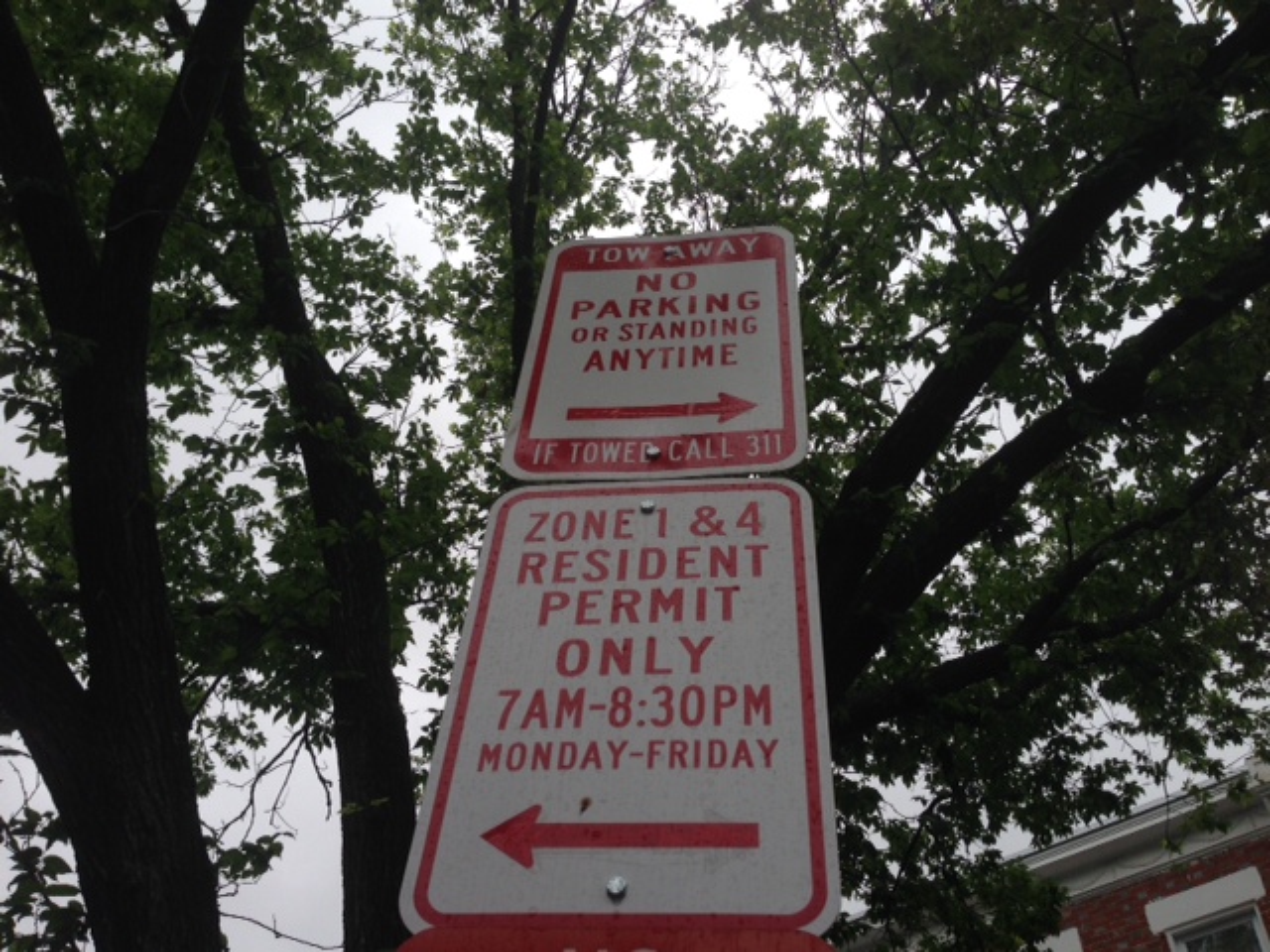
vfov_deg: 42.9
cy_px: 476
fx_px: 1211
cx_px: 635
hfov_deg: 55.4
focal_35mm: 33
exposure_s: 1/343
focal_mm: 4.12
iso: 50
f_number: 2.4
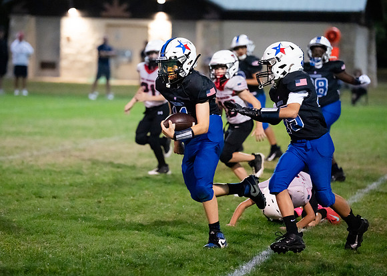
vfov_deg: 8.2
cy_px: 140
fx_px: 1921
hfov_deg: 11.5
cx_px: 158
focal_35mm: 175
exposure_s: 1/1000
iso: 8000
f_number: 2.8
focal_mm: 149
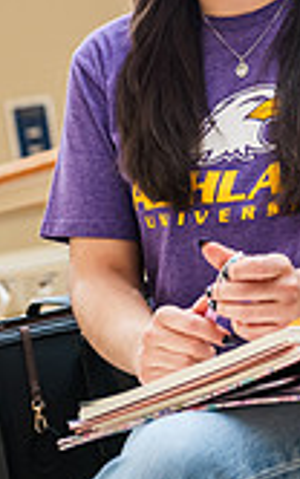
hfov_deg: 7.9
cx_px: 222
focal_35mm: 166
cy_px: 14
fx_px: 2168
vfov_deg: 12.5
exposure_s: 1/200
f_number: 3.5
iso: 1250
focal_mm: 60
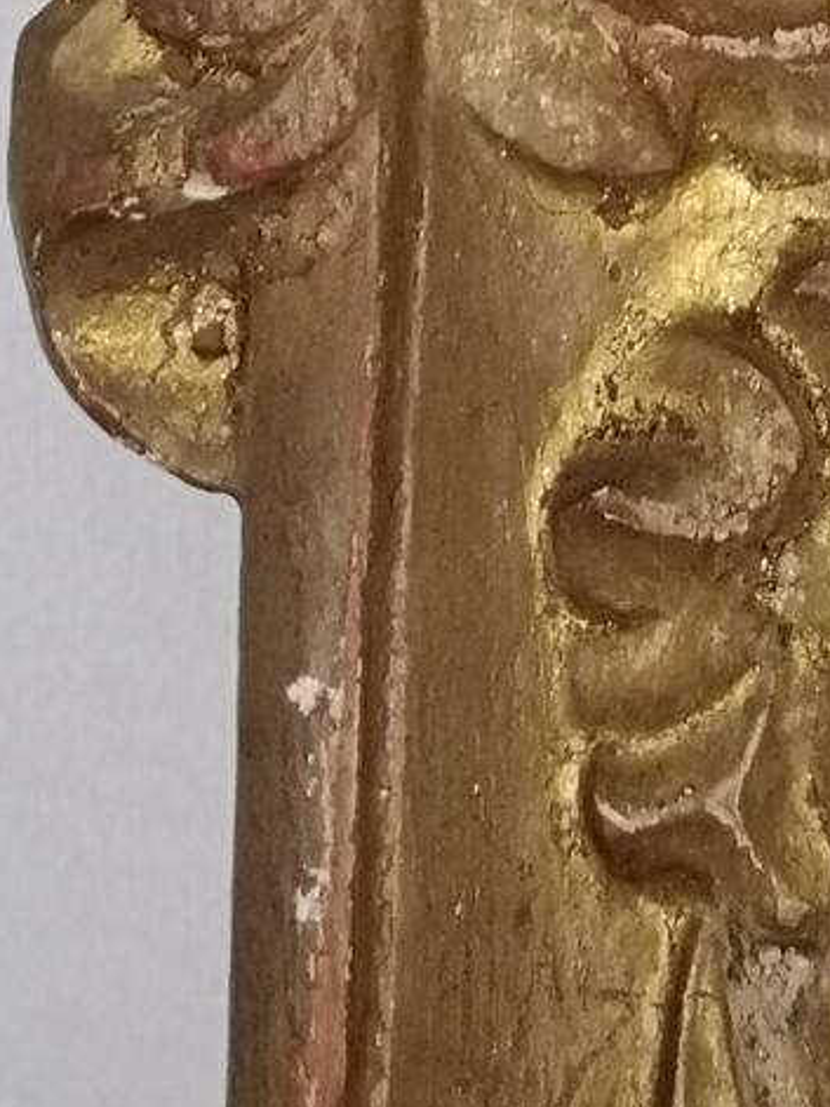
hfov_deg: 9.5
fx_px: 4894
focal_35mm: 153
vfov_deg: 11.6
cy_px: -1081
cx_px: 1192
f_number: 1.8
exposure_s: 1/25
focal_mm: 3.95
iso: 400
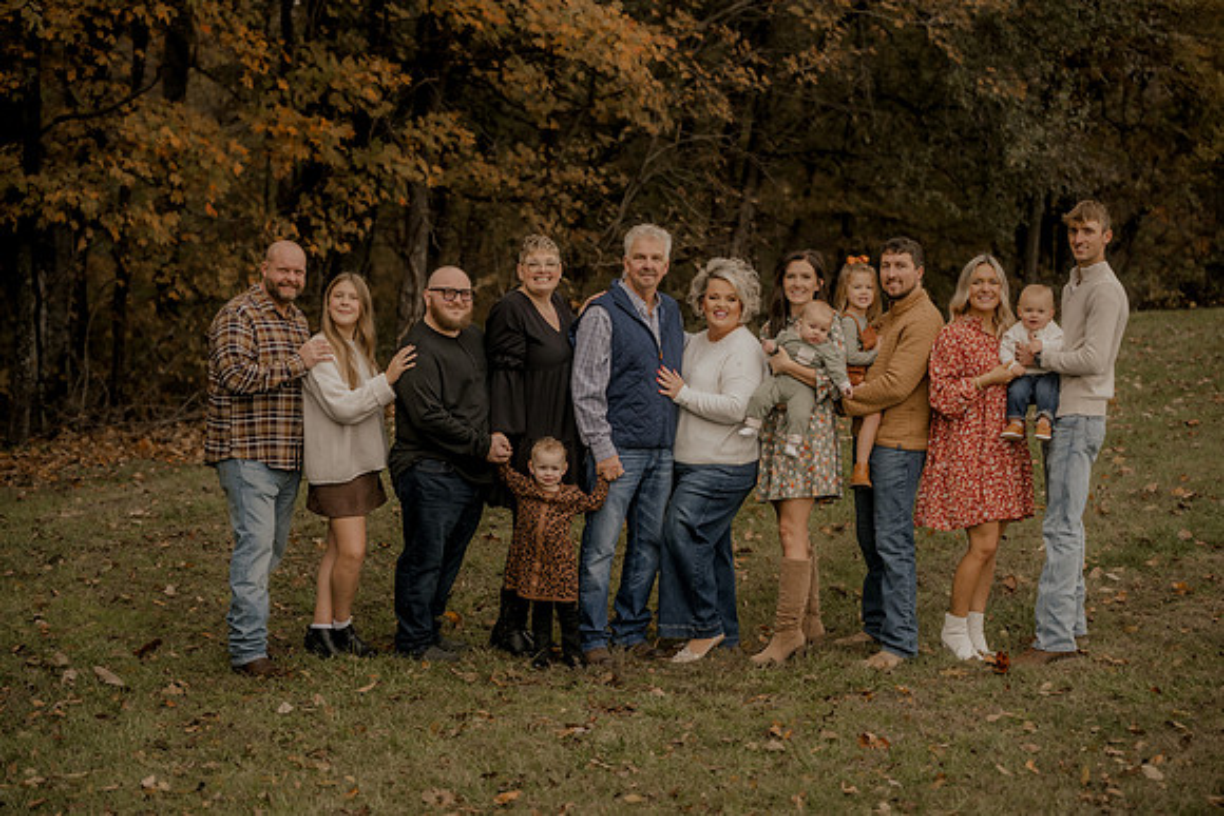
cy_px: 408
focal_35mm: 70
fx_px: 2380
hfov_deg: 28.8
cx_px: 612
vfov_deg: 19.5
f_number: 2.8
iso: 250
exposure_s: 1/125
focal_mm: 70
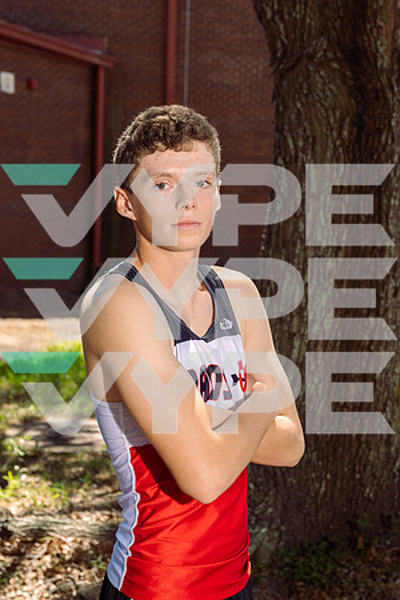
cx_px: 200
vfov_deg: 31.9
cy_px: 300
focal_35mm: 63
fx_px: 1050
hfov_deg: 21.6
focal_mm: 63
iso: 200
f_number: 7.1
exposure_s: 1/250
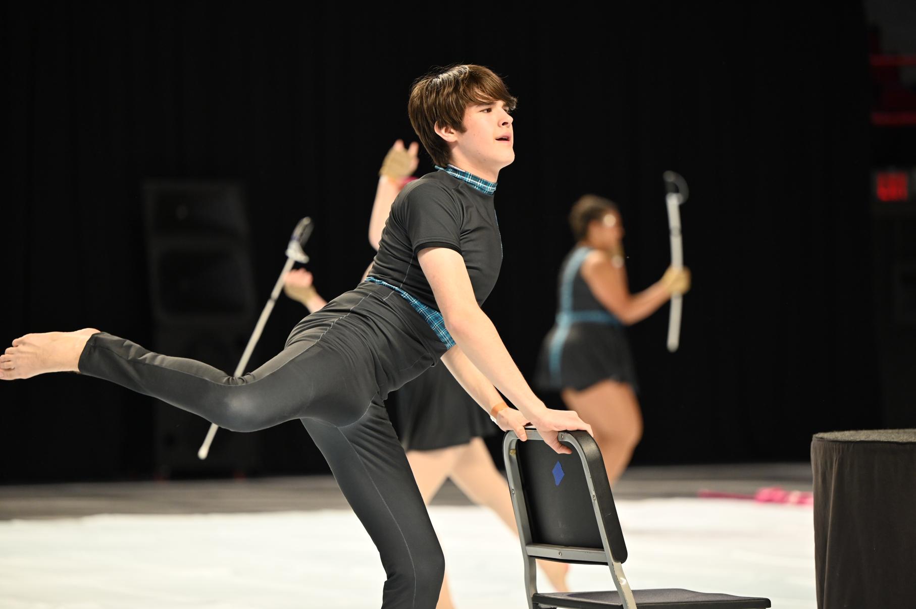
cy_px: 304
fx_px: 3560
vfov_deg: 9.8
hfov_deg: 14.7
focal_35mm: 140
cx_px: 458
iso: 1600
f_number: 2.8
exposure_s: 1/1000
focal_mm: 140
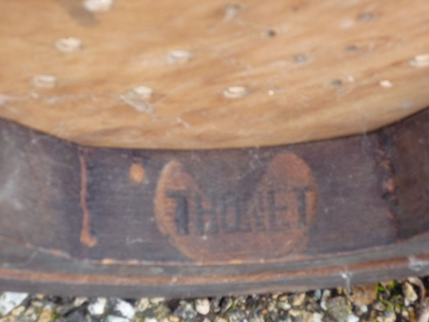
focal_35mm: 100
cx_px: 214
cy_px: 161
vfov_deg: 14.8
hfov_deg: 19.6
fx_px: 1239
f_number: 5.7
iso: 400
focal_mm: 17.5
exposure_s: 1/30
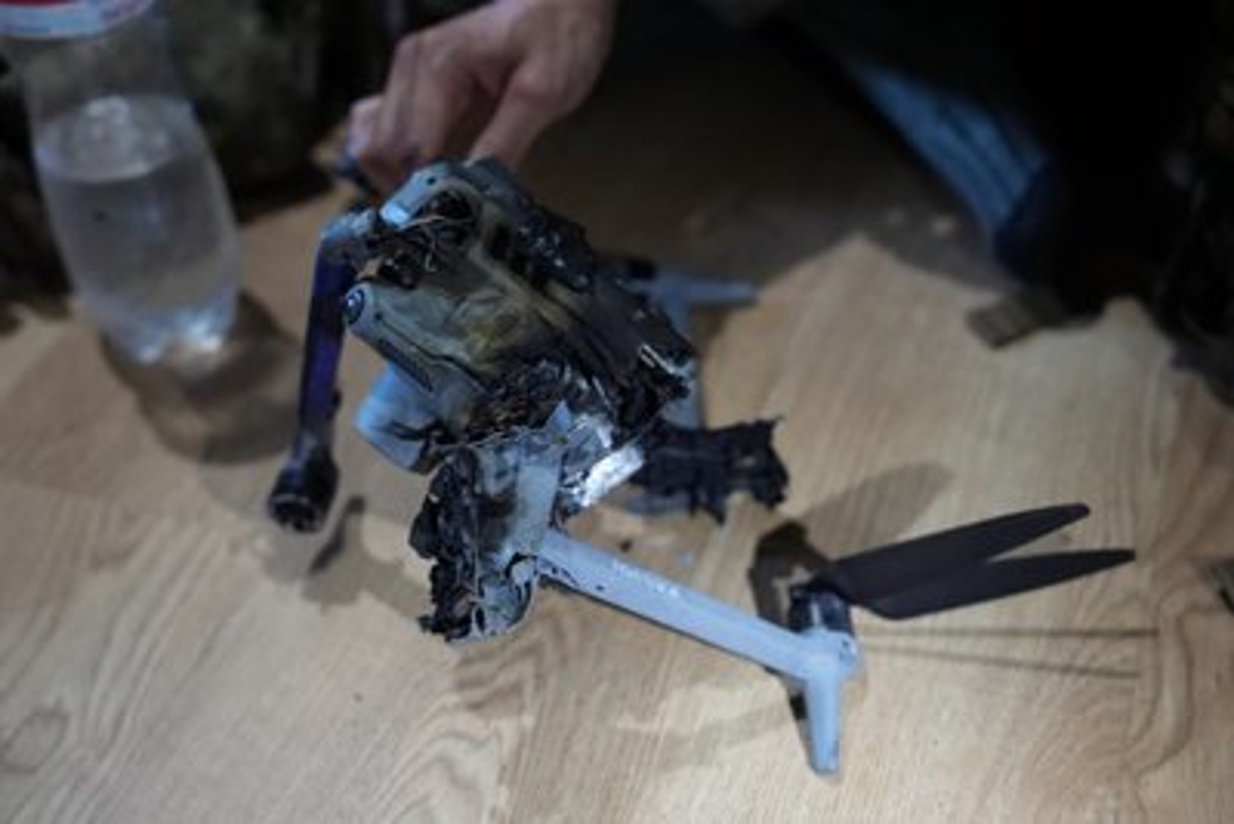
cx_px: 617
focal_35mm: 47
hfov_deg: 41.9
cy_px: 412
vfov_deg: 28.7
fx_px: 1612
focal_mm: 47
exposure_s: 1/160
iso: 6400
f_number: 2.8
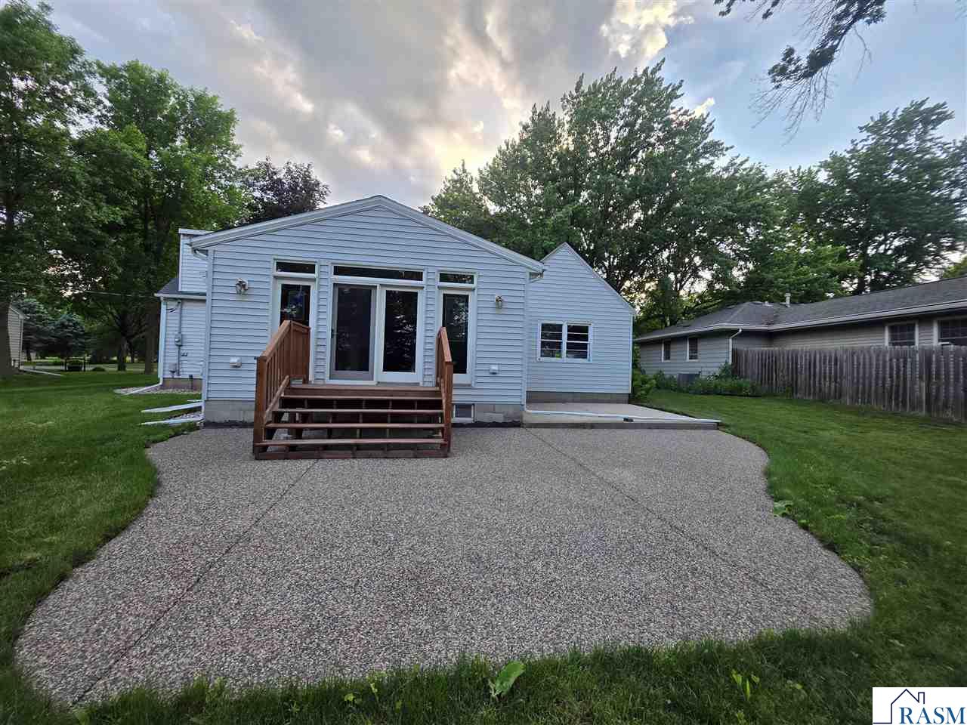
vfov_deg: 89.9
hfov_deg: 106.2
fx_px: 363
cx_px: 484
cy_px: 362
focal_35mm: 13
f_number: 1.9
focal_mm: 2.2
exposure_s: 1/255
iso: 40
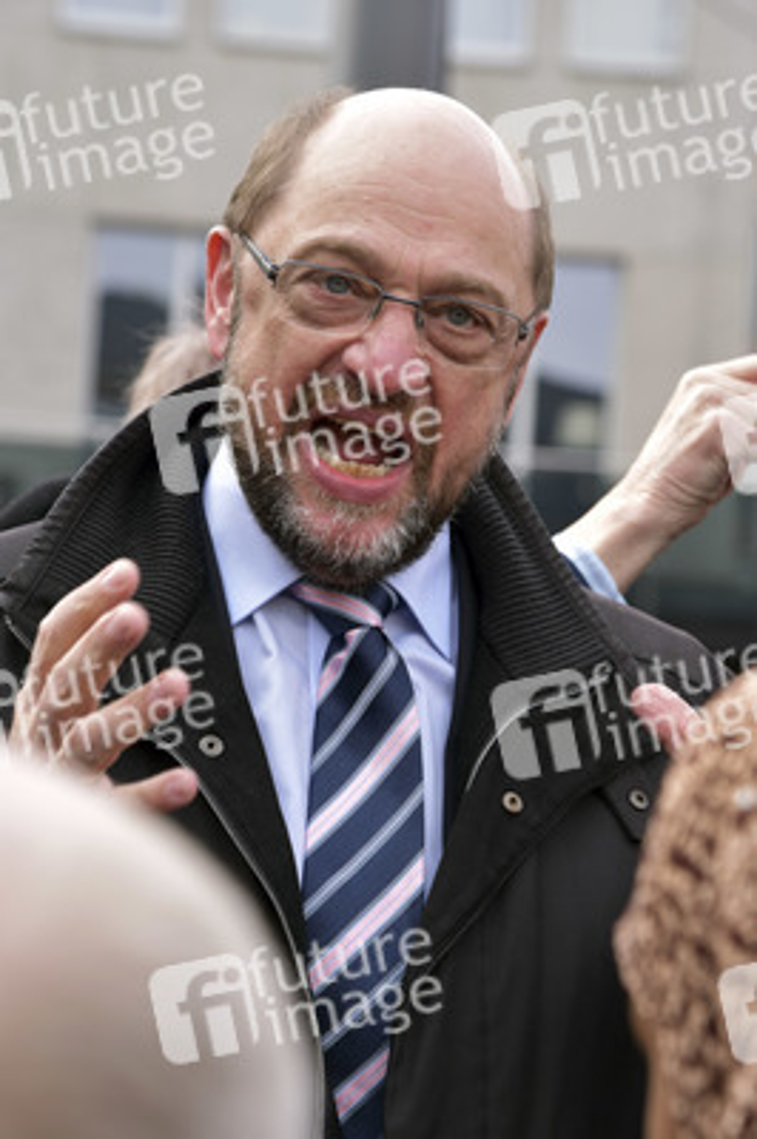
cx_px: 378
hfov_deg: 11.4
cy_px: 570
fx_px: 3791
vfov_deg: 17.1
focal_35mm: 120
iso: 400
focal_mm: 120
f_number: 8
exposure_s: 1/250
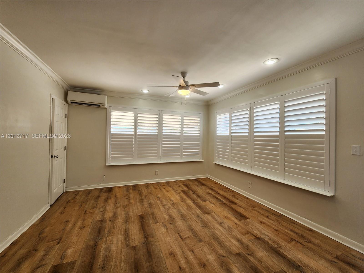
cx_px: 182
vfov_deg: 89.9
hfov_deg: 106.2
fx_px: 137
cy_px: 136
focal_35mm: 13
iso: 100
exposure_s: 1/120
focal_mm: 2.2
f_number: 2.2
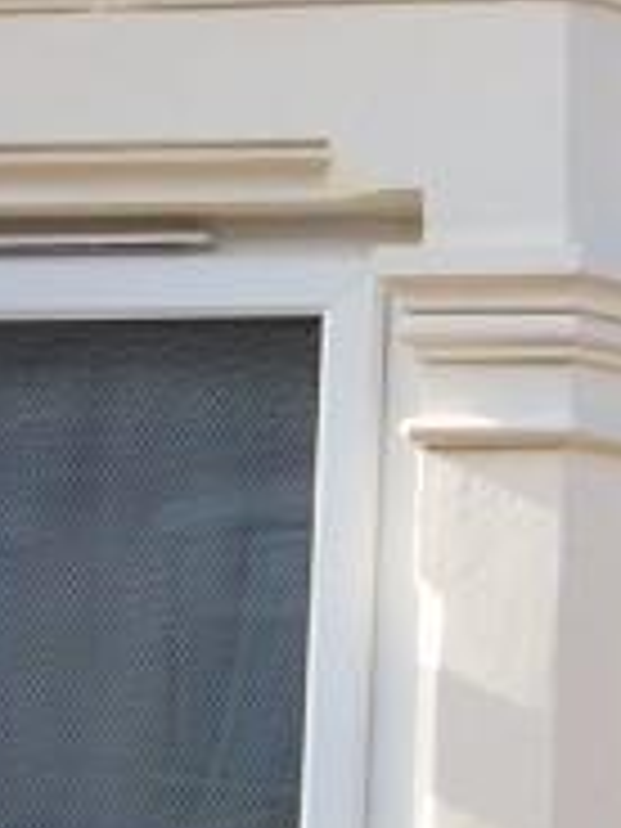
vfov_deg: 12.2
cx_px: 954
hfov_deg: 9.0
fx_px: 3851
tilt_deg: +10.1
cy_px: 598
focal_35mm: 161
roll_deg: -1.1
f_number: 2.2
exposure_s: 1/628
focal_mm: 4.15
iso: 32
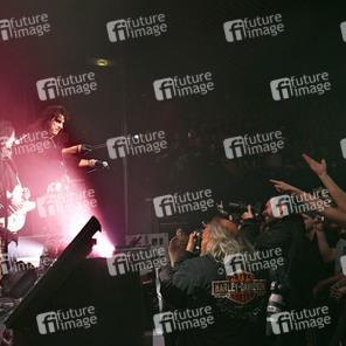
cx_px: 152
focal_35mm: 44
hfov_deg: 38.3
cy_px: 174
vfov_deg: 38.3
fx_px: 498
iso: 1600
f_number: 3.5
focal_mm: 34
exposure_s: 1/250
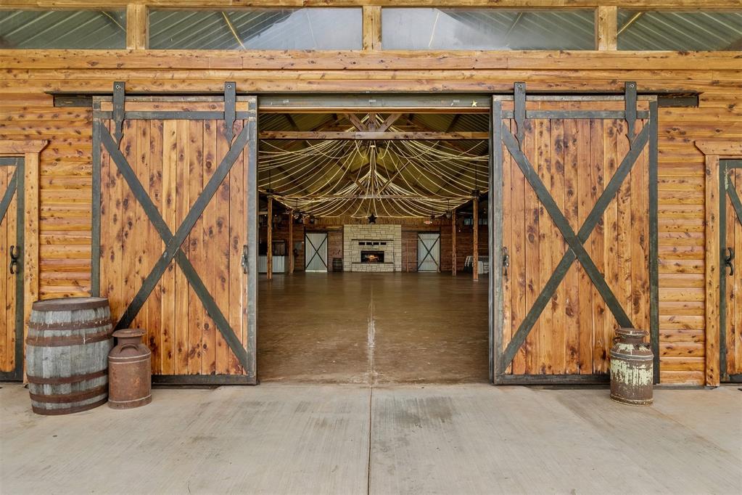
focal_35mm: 22
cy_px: 248
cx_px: 371
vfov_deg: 56.1
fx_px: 464
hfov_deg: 77.3
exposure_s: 1/320
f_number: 6.3
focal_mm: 15
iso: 200
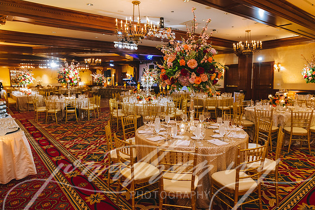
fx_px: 210
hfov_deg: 73.7
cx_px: 158
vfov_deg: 53.1
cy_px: 105
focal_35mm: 24
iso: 1600
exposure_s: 1/13
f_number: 4
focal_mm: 24
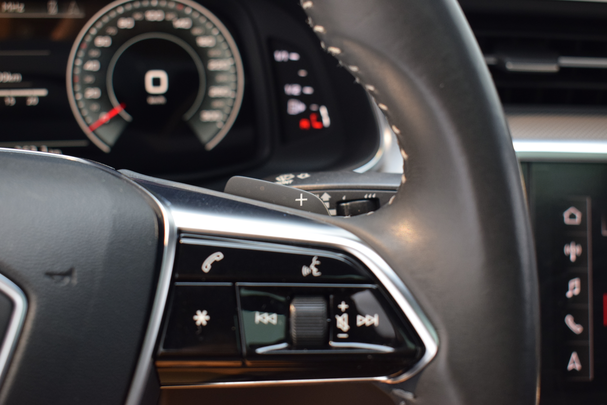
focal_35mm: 48
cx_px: 304
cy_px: 202
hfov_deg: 41.1
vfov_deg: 28.1
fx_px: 809
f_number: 5.6
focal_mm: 32
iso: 1000
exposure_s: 1/30
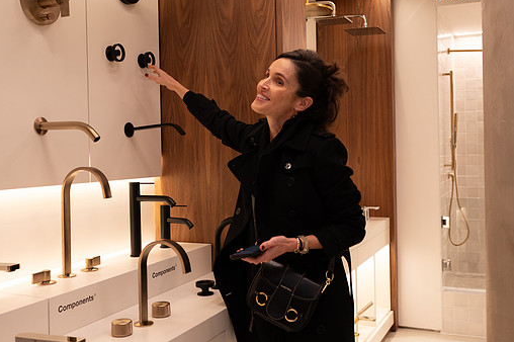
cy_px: 158
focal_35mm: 40
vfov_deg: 33.3
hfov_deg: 48.5
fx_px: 571
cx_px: 256
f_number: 4.5
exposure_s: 1/200
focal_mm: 35
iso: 1600
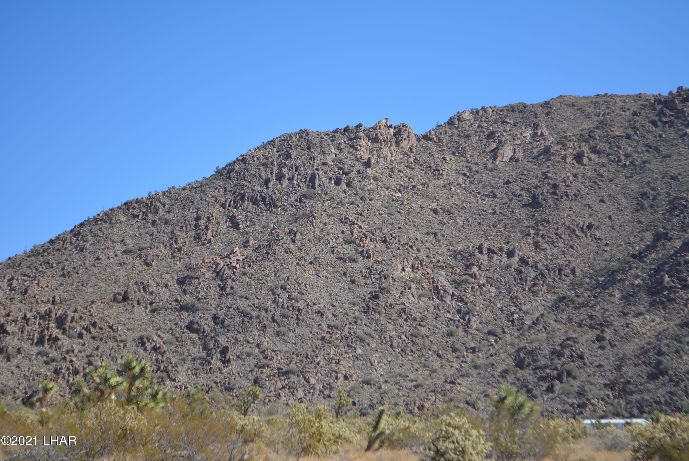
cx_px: 344
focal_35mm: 82
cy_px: 230
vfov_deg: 16.6
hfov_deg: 24.6
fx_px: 1580
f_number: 5.6
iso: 400
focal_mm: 55
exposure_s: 1/1600
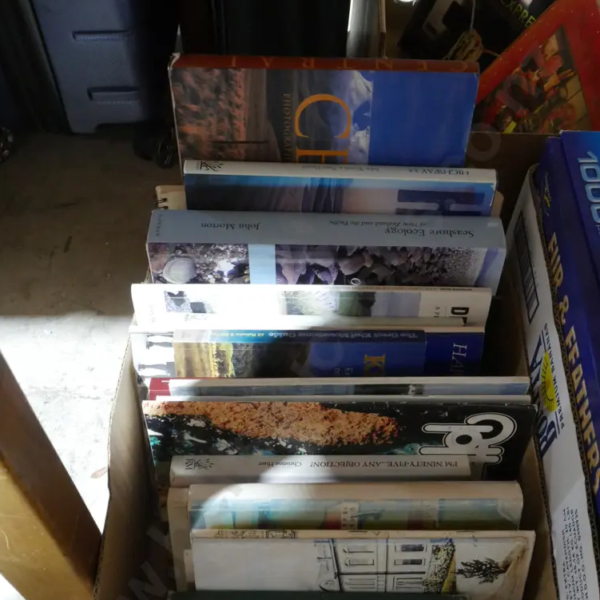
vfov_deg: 40.6
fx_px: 804
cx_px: 304
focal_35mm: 41
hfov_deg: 40.9
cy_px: 378
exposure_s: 1/13
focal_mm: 17
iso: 3200
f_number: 10
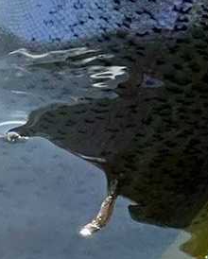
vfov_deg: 3.4
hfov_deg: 2.8
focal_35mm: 561
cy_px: 73
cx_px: 116
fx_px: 4307
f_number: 2.8
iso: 32
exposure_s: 1/449
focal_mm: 9
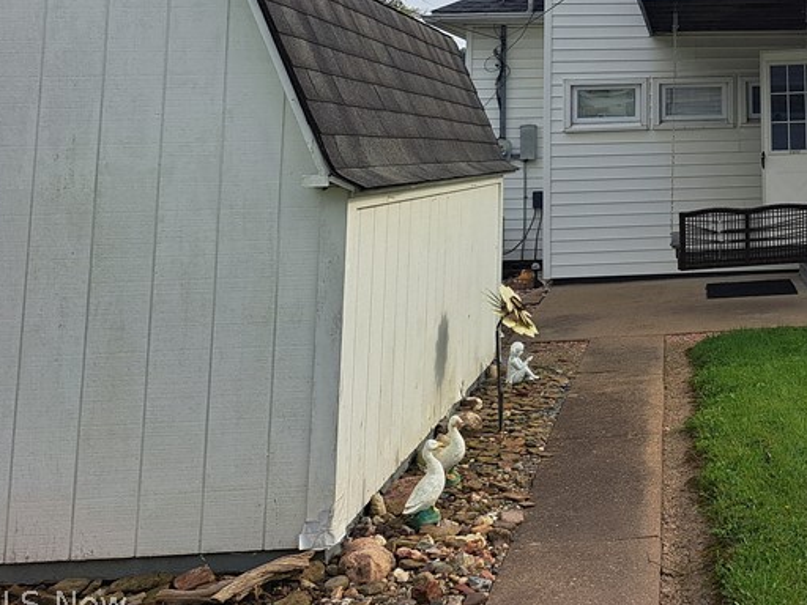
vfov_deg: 28.7
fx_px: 1119
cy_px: 25
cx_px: 771
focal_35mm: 48
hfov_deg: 36.4
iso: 50
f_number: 1.8
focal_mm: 5.23
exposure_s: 1/1789
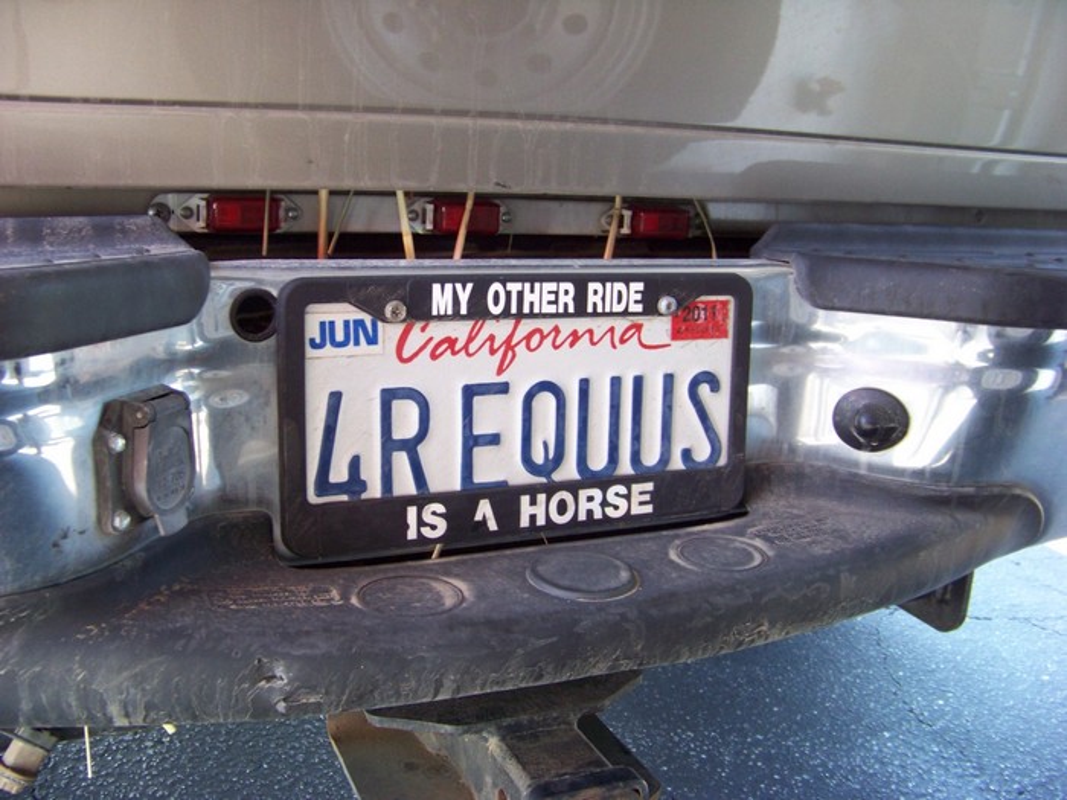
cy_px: 400
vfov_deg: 39.7
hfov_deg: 51.4
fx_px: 1110
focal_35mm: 36
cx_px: 534
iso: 155
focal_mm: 5.85
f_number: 2.8
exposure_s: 1/30
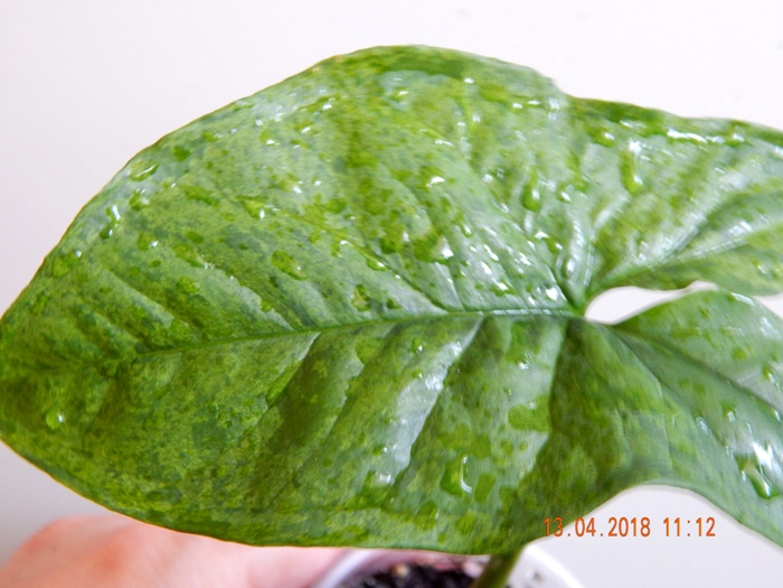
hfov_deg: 28.2
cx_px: 392
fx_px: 1561
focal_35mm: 69
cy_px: 294
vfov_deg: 21.3
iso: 400
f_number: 4.1
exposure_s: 1/13
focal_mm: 12.3
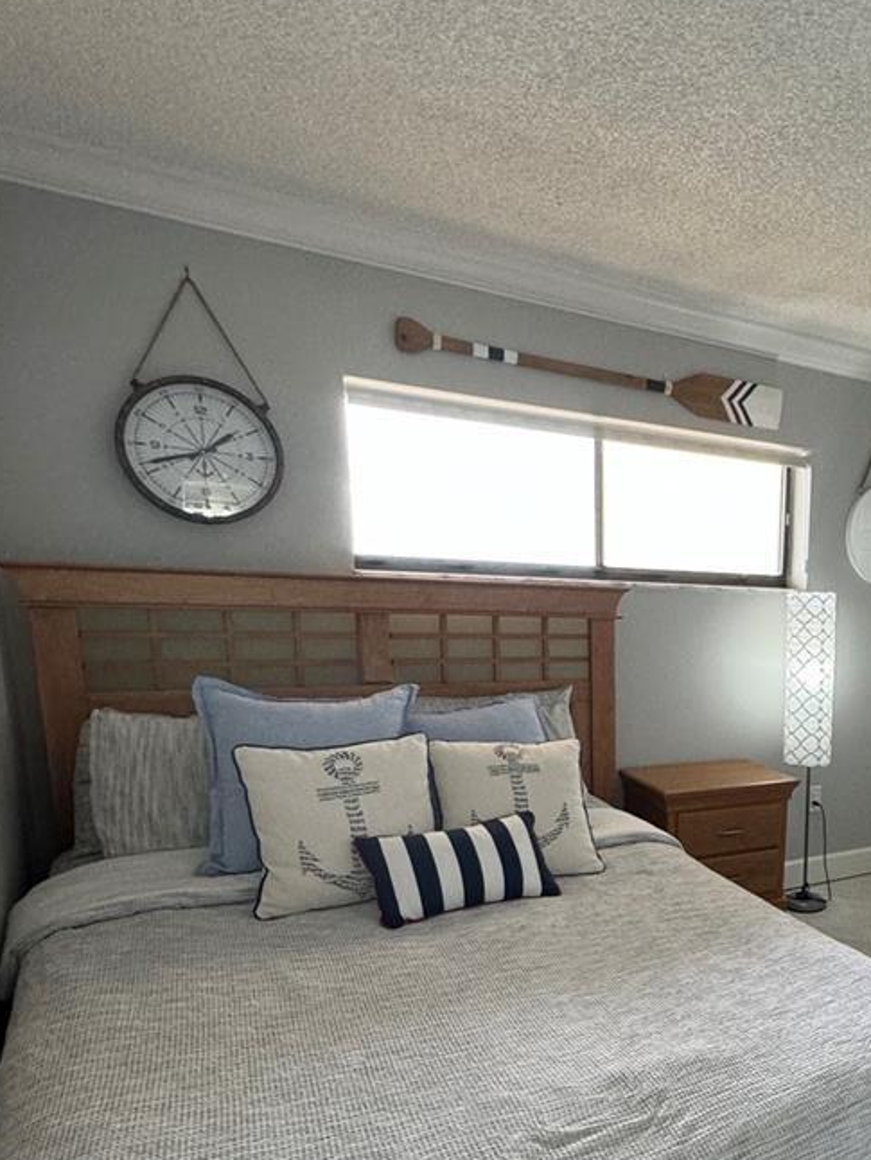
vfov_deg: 65.6
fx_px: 872
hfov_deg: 47.3
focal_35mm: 26
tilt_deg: -11.8
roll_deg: -2.6
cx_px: 797
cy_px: 767
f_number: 2.2
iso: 200
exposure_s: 1/120
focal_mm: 2.22
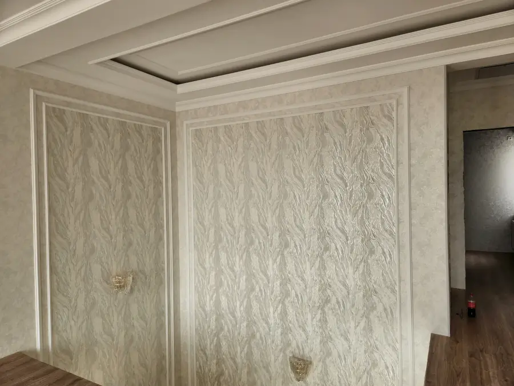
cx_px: 257
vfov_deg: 58.9
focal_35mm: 23
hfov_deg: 73.9
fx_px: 342
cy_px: 193
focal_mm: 5.4
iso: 25
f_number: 1.8
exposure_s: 1/180
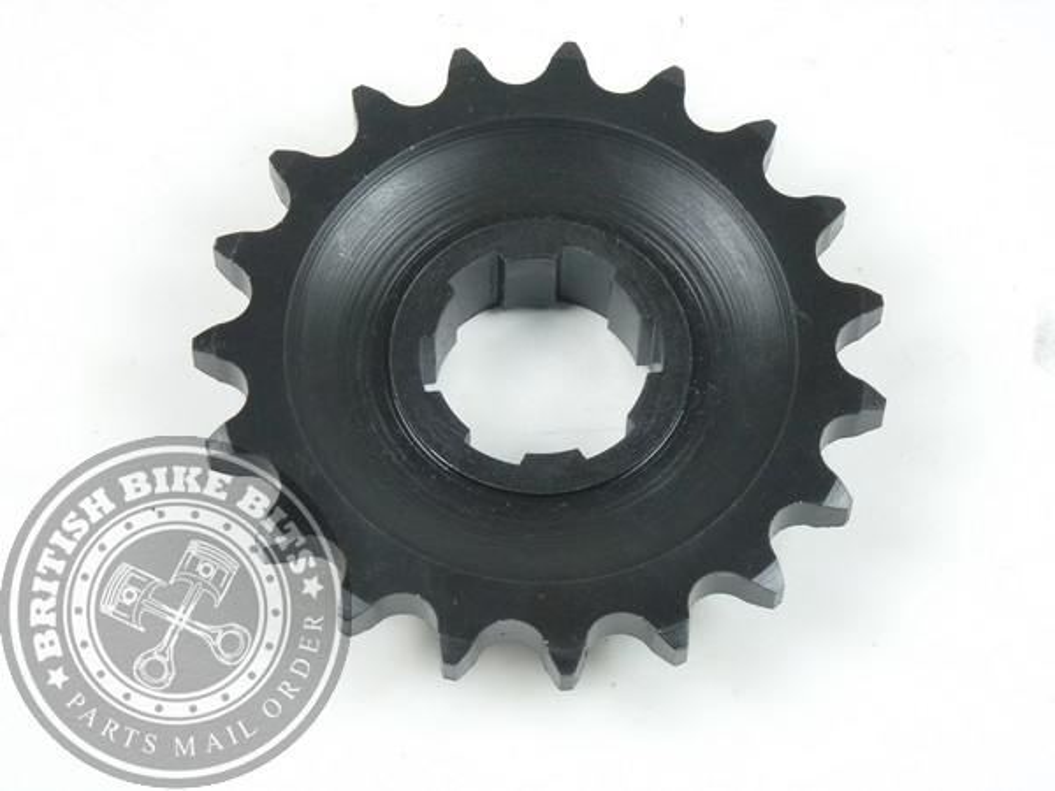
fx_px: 4206
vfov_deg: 10.7
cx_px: 528
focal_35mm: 138
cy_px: 396
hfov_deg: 14.3
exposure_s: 1/40
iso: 400
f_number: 3.6
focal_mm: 24.5
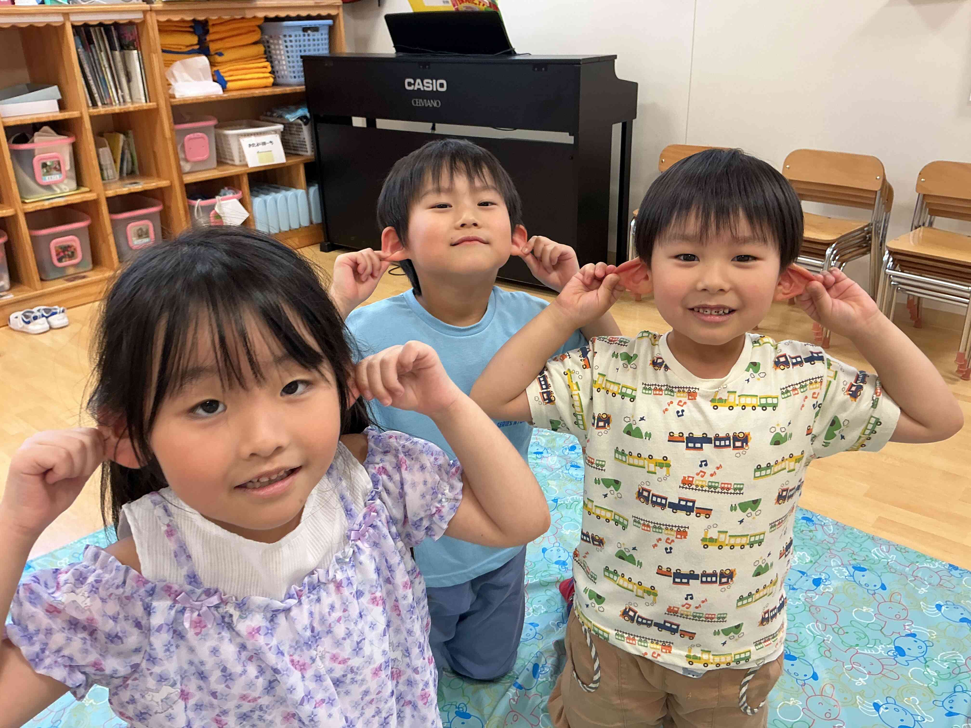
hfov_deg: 61.7
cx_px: 486
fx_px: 813
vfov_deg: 48.2
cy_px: 364
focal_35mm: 29
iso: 40
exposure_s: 1/60
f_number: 1.8
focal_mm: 3
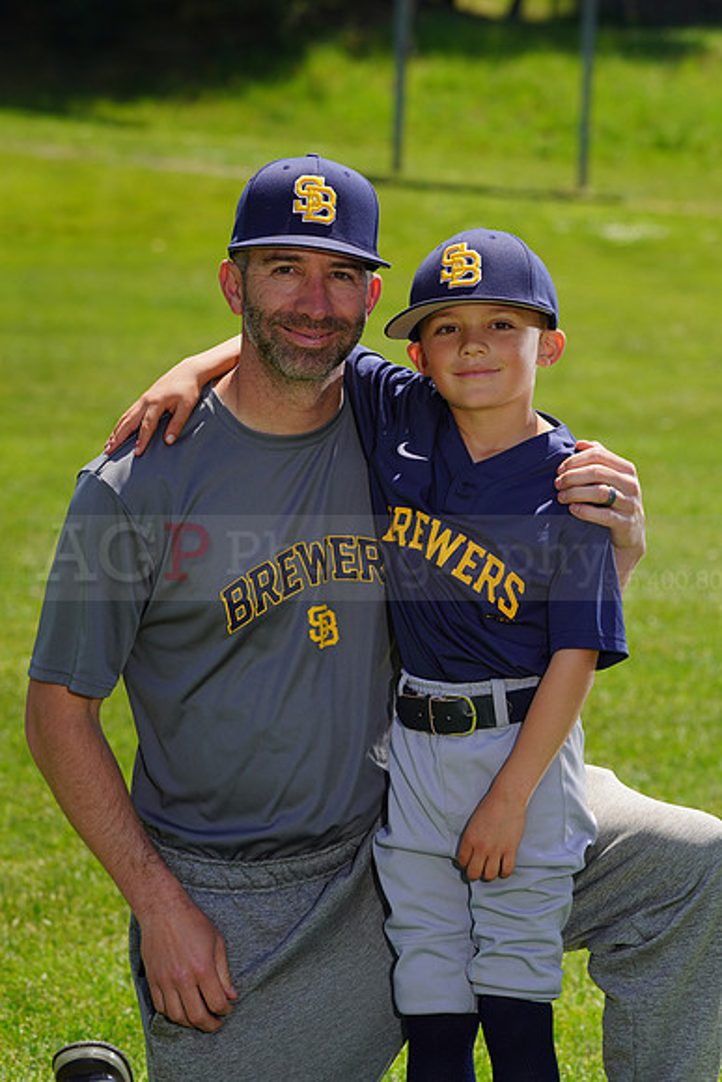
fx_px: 5081
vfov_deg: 12.2
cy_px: 541
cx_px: 361
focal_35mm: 169
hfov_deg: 8.1
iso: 100
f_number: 9
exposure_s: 1/250
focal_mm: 169
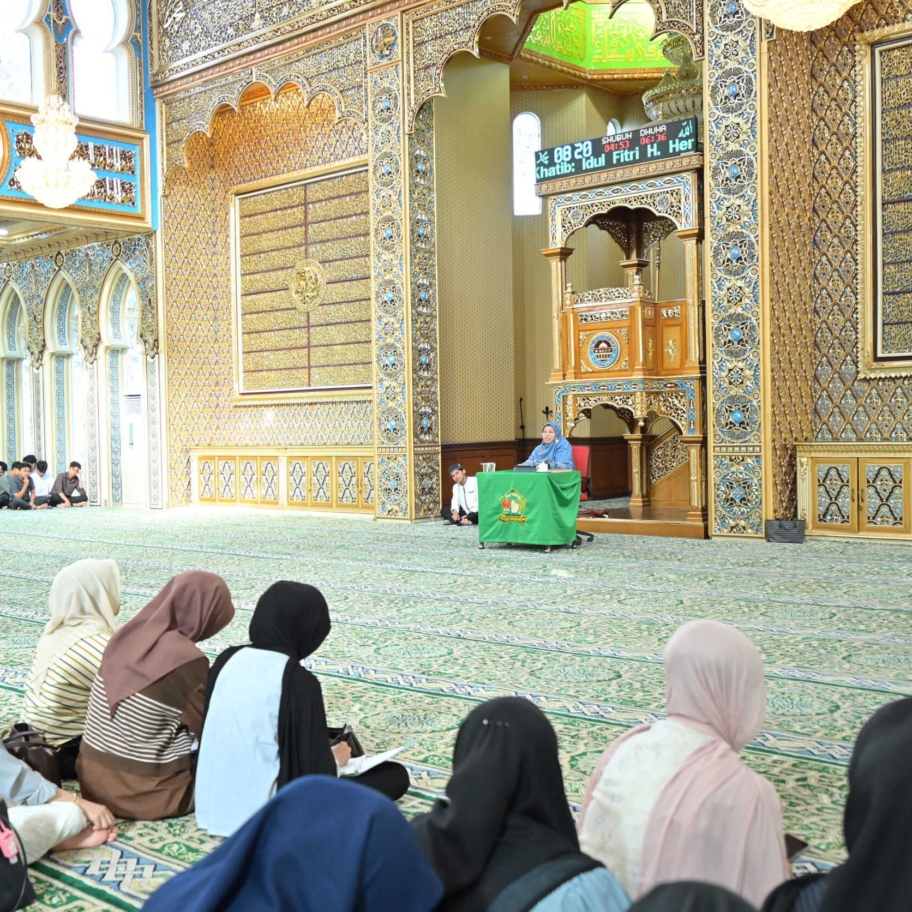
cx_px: 308
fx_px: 1162
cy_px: 457
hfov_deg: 42.3
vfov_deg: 42.8
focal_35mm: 39
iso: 1000
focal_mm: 30
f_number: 2.8
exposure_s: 1/125
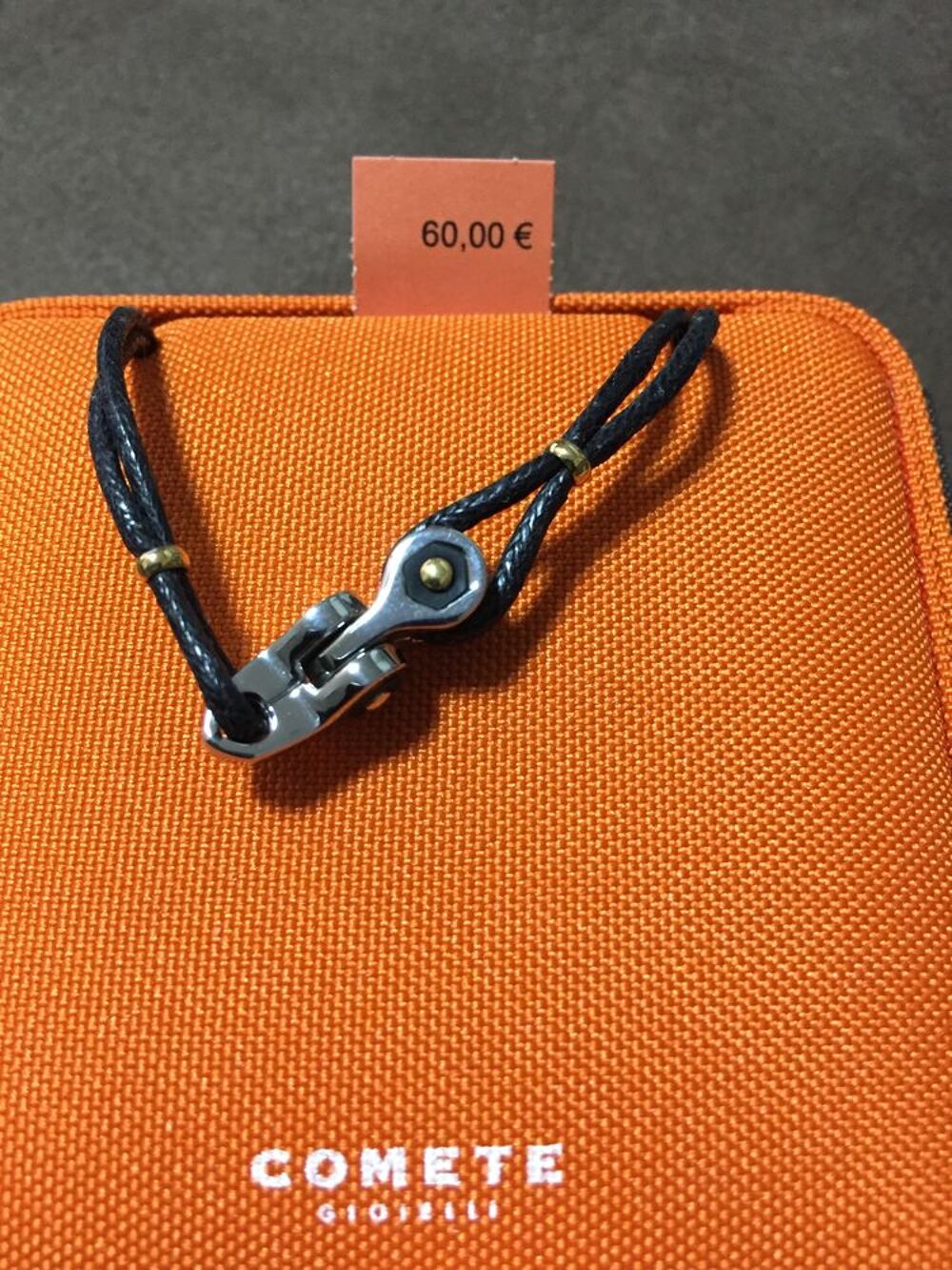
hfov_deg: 48.2
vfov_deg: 61.7
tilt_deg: -61.8
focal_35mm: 29
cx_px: 476
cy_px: 635
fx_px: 1063
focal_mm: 4.15
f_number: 2.2
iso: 250
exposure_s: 1/20
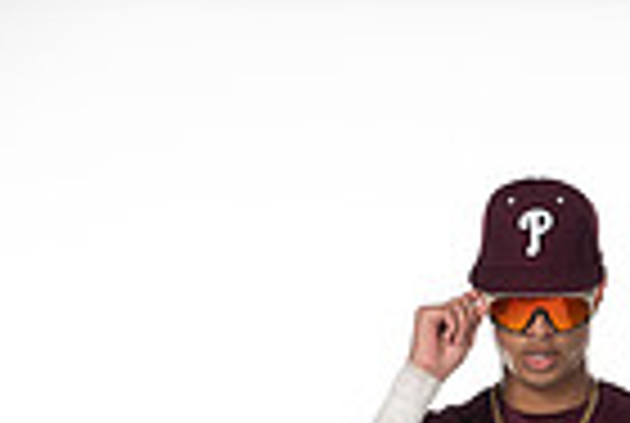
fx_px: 2753
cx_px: 513
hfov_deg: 13.0
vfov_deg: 8.2
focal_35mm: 157
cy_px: 963
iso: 400
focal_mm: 49
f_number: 6.3
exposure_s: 1/250
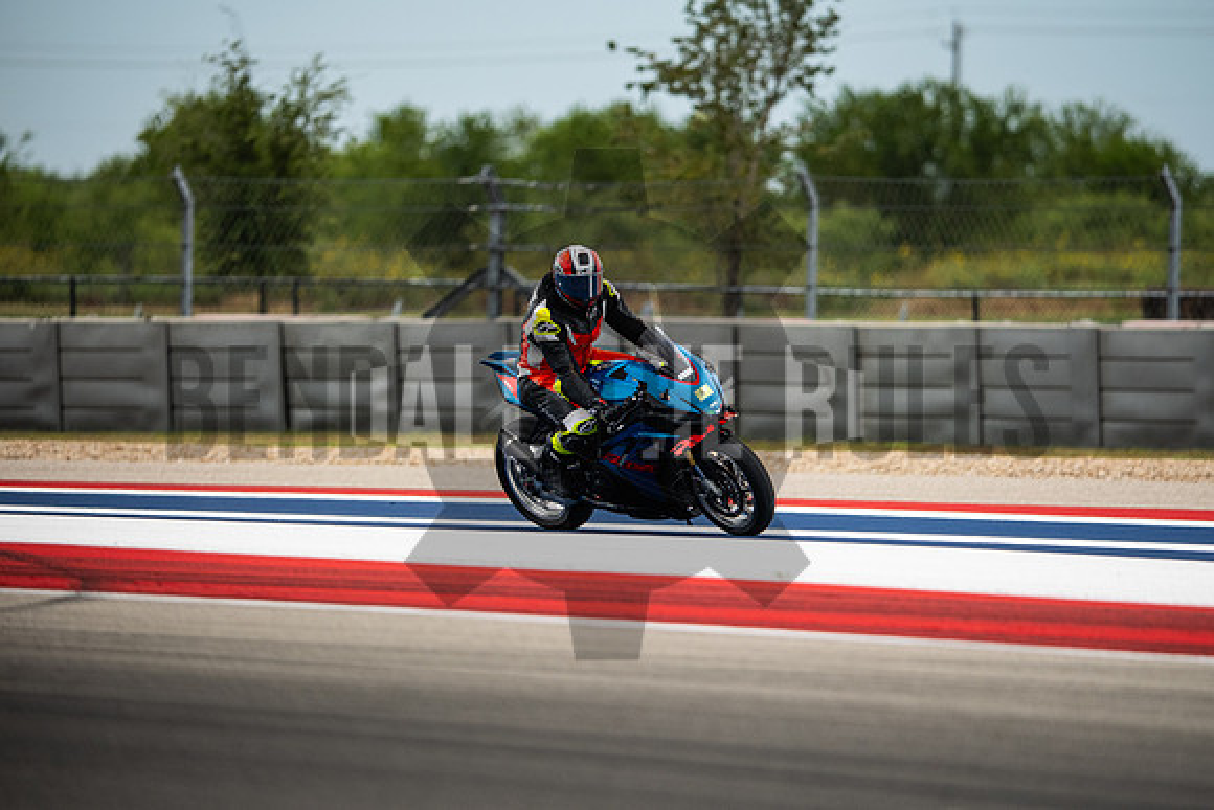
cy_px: 405
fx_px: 10119
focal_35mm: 300
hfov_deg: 6.9
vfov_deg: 4.6
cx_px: 607
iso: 400
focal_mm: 200
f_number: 2
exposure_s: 1/5000
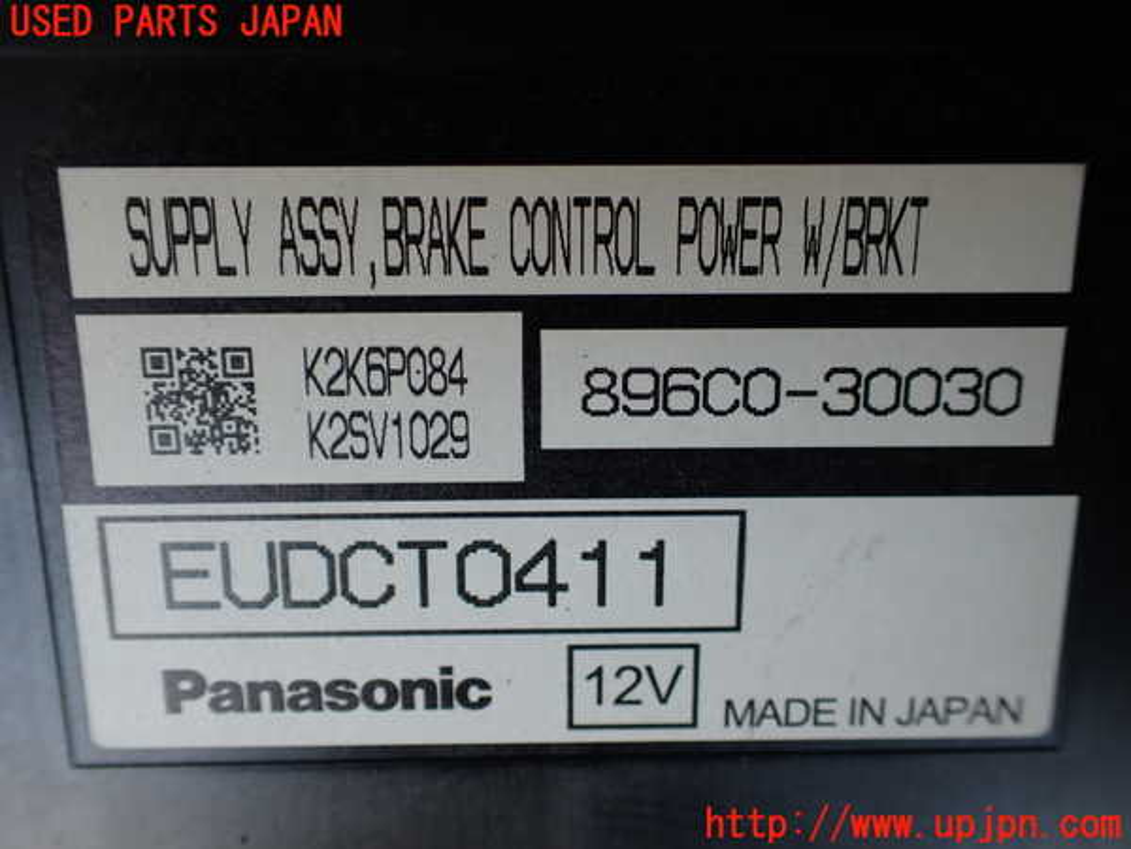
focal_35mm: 30
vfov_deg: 46.8
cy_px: 424
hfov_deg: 60.0
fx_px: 980
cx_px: 566
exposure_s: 1/125
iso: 125
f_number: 2.3
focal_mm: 5.4
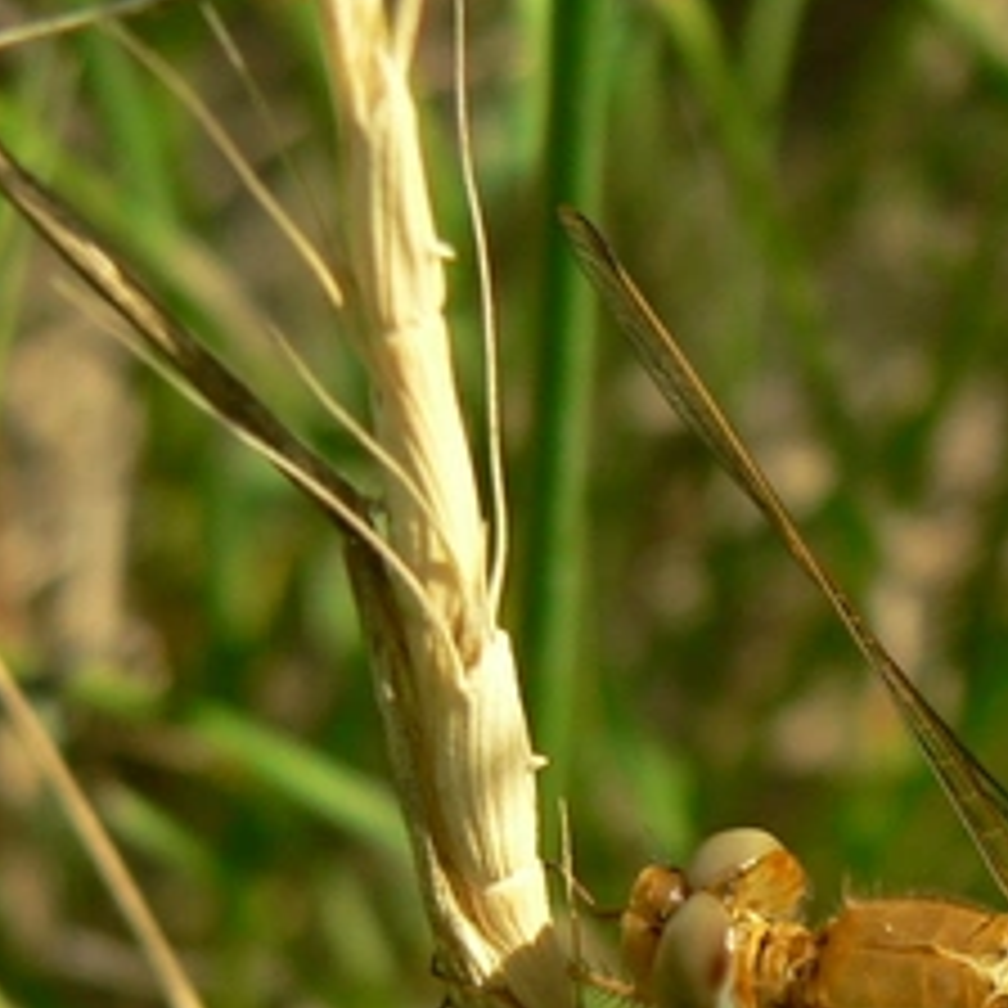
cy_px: 1048
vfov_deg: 6.9
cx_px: 976
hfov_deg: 6.9
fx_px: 8302
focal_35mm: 252
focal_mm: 16.6
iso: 80
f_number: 4
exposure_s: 1/400
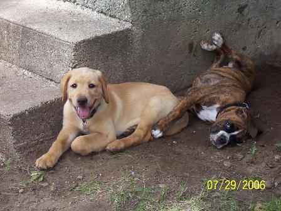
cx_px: 140
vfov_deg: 13.7
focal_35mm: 108
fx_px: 877
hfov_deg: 18.2
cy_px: 106
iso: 140
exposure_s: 1/125
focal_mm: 18
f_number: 4.8
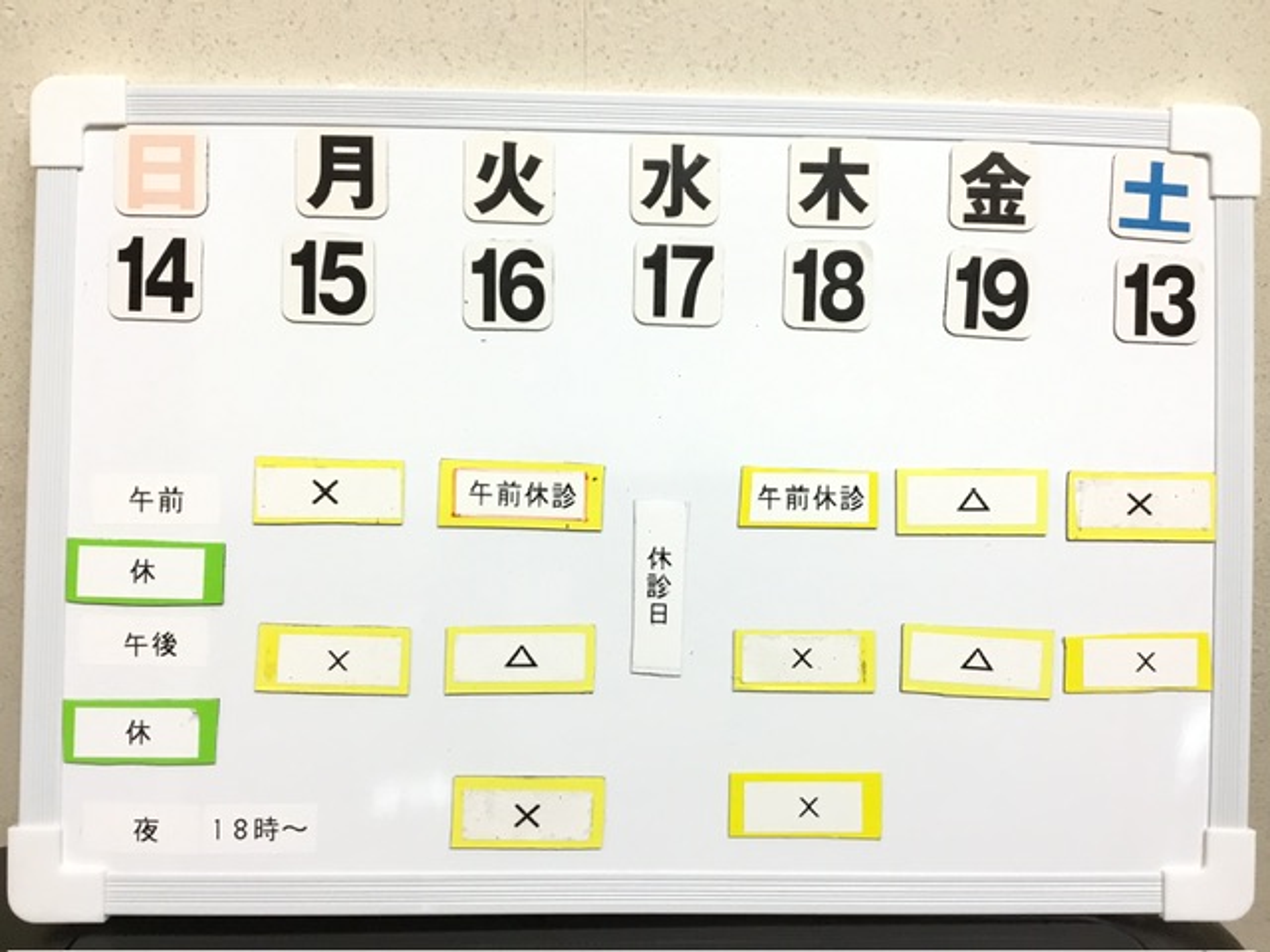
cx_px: 635
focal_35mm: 31
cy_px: 476
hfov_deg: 58.4
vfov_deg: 45.4
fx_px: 1137
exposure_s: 1/30
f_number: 2.4
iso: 32
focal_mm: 3.3
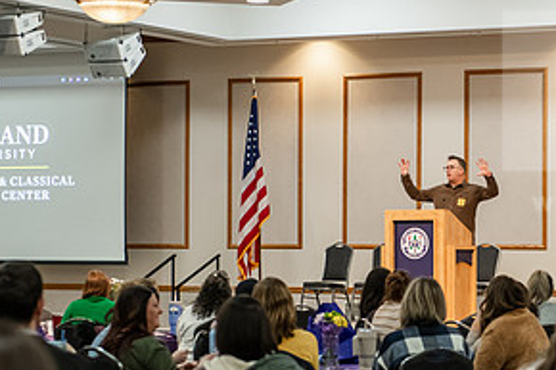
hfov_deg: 14.6
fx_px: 2161
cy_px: 243
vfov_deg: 9.8
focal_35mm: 140
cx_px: 445
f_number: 3.2
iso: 2000
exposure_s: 1/160
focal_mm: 70
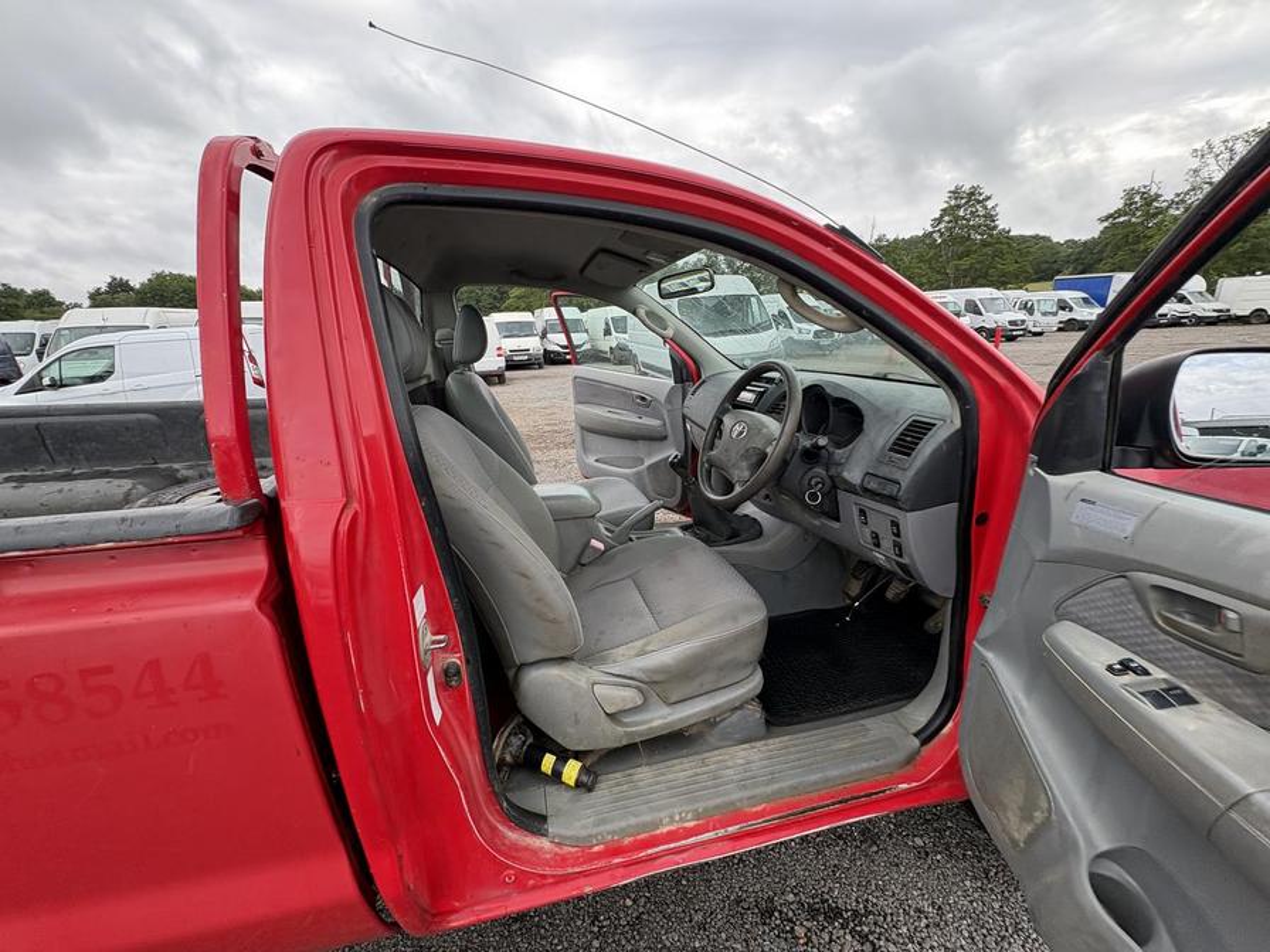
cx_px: 635
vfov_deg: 85.7
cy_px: 476
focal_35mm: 14
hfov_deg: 102.1
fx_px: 514
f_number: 2.2
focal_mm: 2.22
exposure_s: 1/99
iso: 40
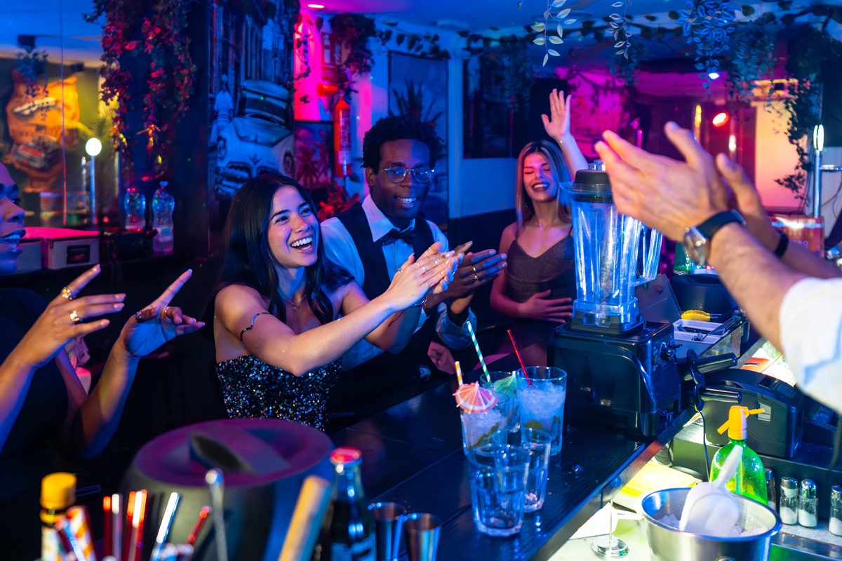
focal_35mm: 35
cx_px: 421
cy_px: 280
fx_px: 819
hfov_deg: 54.4
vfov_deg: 37.9
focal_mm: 35
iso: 1250
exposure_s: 1/250
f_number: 2.8
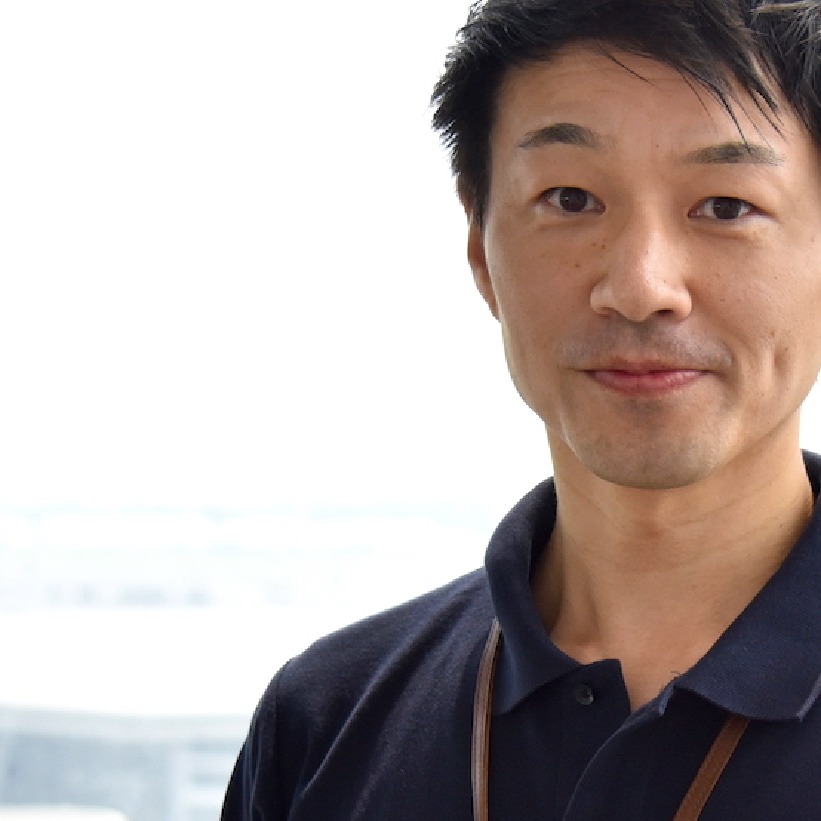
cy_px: 670
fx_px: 3005
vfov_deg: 15.4
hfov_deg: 15.5
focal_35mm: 112
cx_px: 648
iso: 1100
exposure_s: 1/500
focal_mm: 38
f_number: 4
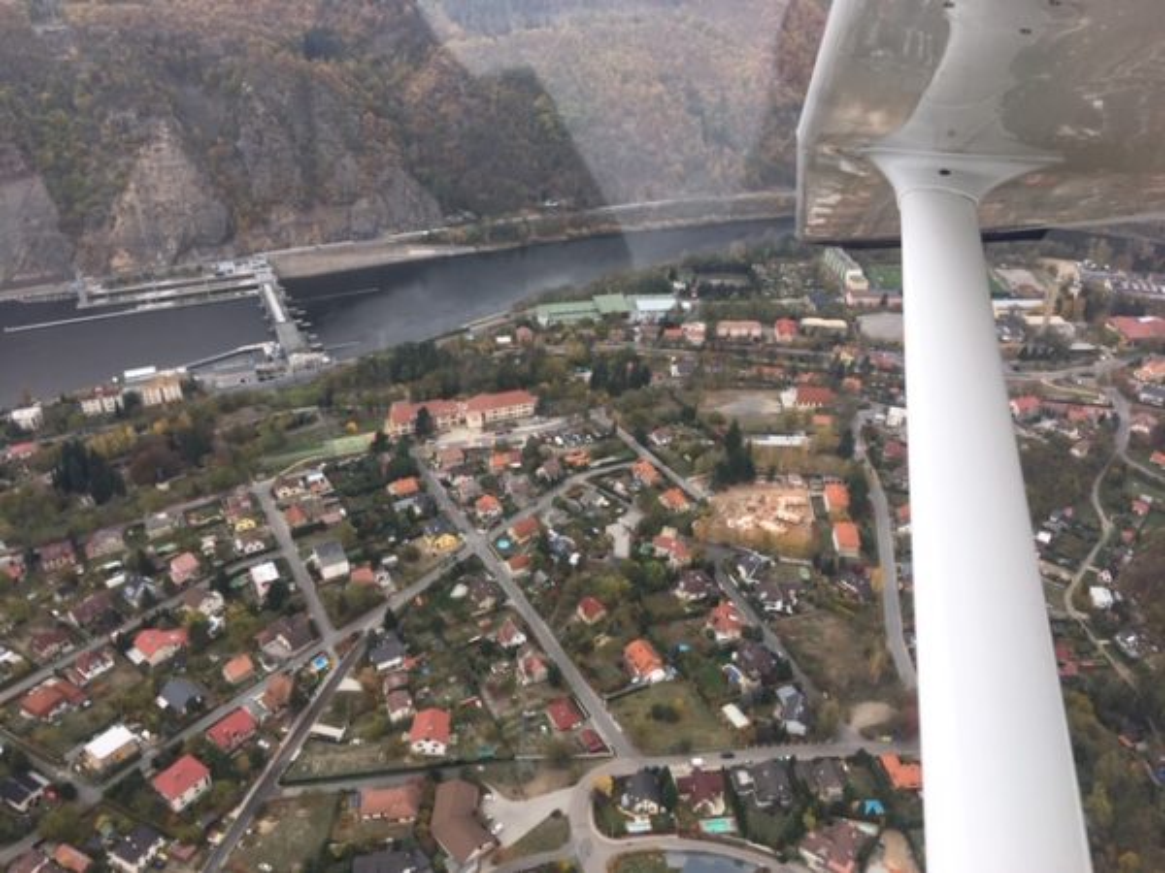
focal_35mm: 29
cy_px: 436
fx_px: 976
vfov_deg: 48.2
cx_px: 582
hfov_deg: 61.7
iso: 25
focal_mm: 4.15
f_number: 2.2
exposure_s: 1/358
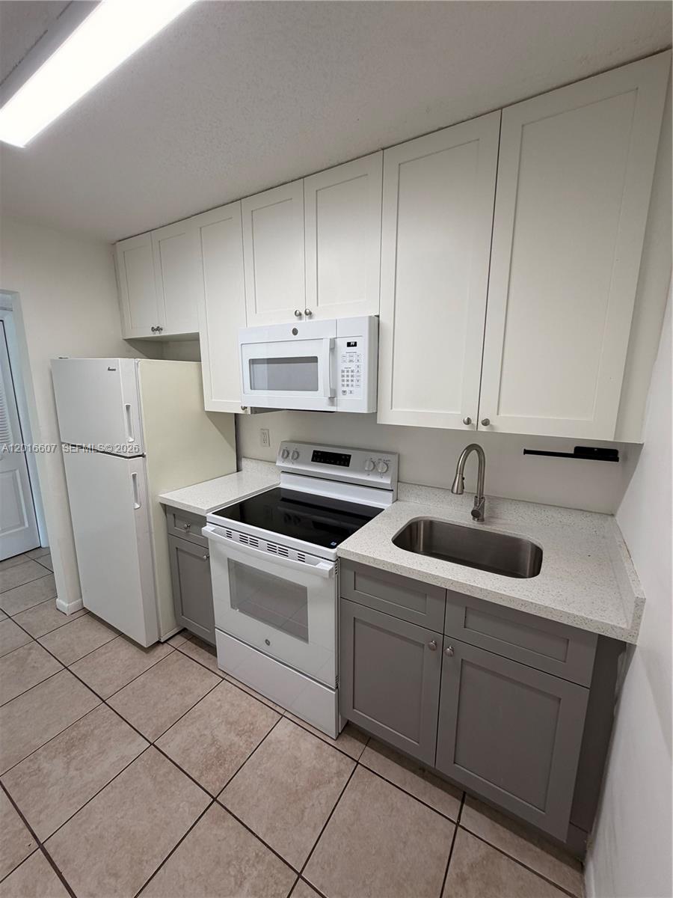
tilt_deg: -11.7
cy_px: 449
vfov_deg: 102.1
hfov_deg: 85.7
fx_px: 363
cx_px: 336
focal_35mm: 14
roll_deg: -0.3
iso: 125
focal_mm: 2.22
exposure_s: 1/120
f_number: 2.2
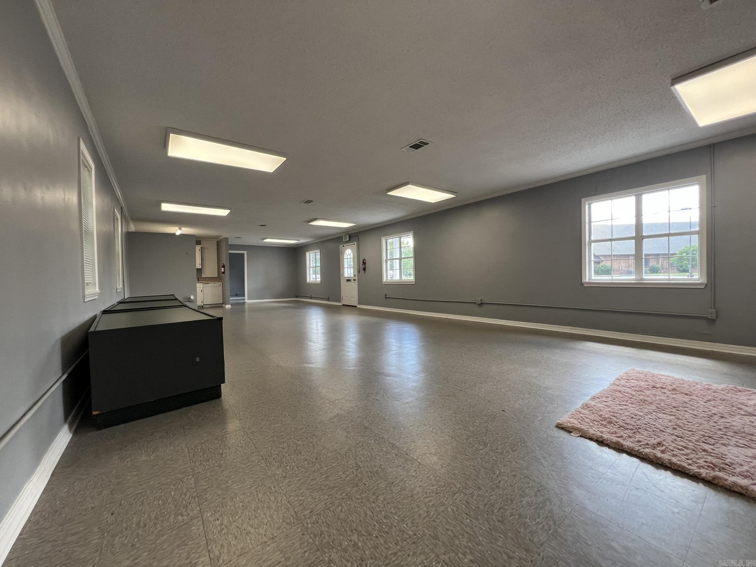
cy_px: 284
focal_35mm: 13
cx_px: 378
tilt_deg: -0.1
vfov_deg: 89.9
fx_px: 284
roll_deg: +1.3
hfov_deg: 106.2
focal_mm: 1.57
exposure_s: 1/99
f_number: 1.8
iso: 80
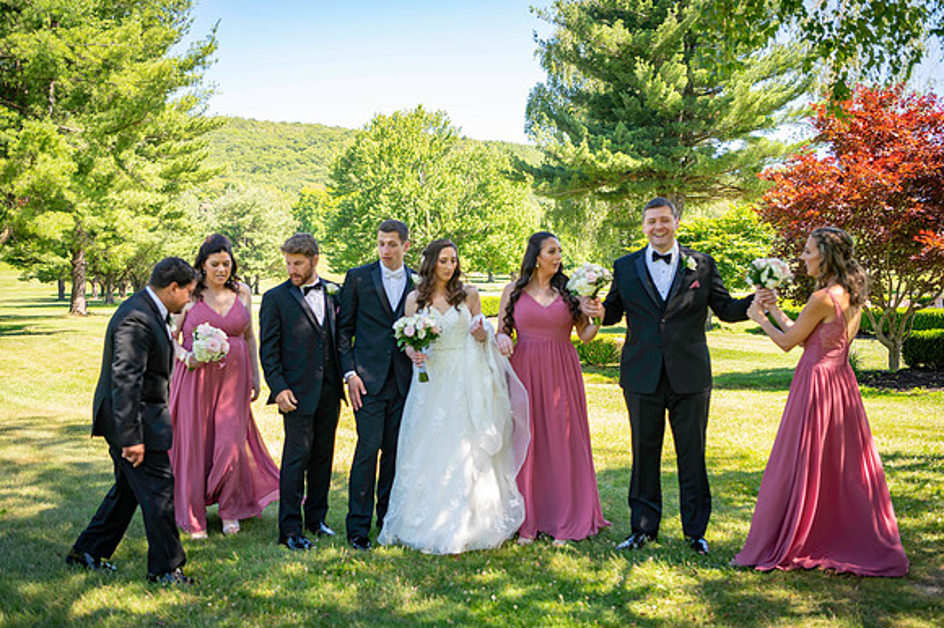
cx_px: 472
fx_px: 996
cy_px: 314
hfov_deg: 50.7
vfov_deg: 35.0
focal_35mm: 38
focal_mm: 38
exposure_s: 1/250
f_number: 3.2
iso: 100
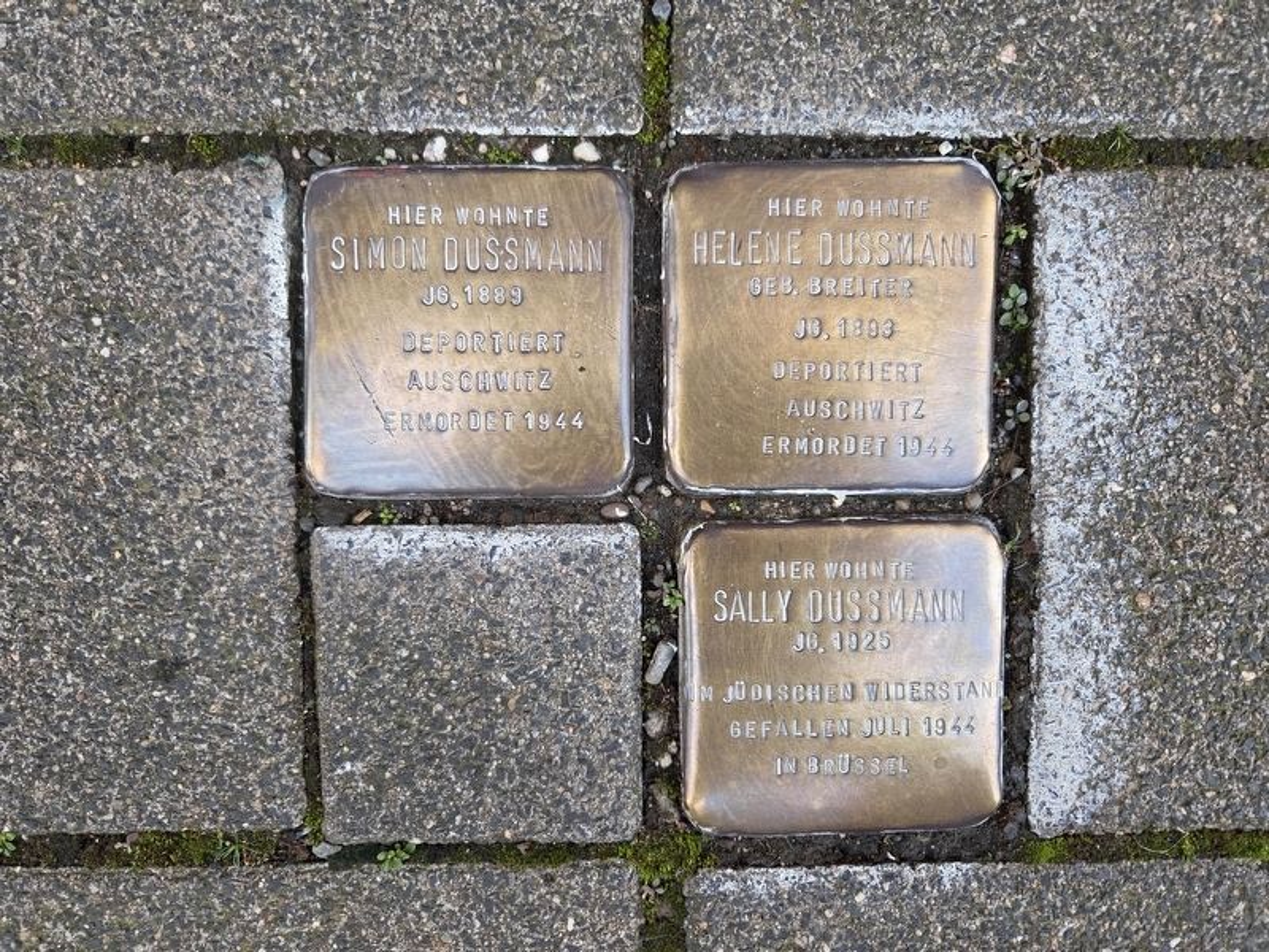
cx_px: 634
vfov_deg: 58.9
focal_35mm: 23
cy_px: 476
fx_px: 843
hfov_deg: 73.9
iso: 200
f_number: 1.8
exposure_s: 1/180
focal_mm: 5.4
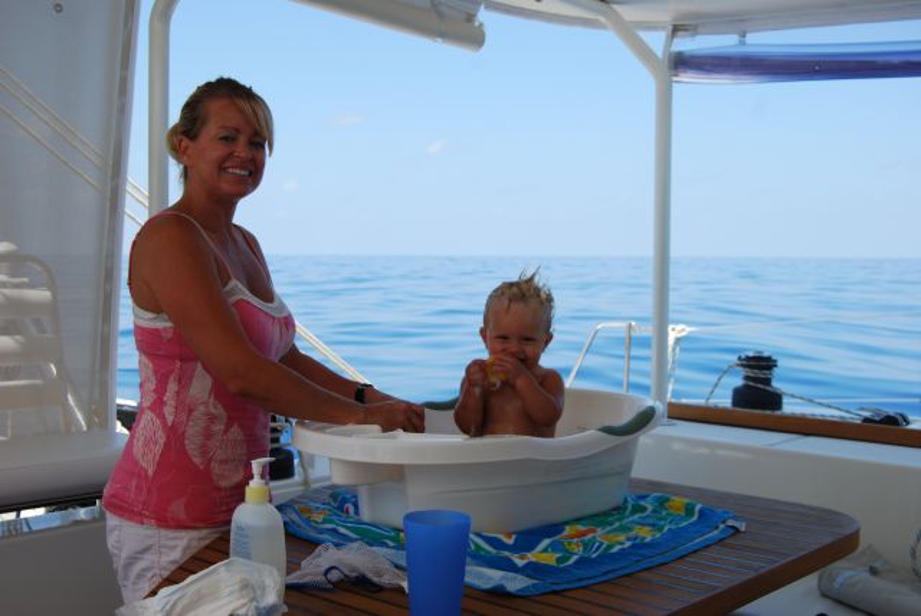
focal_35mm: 45
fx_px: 1152
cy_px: 308
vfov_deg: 29.9
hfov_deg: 43.6
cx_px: 460
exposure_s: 1/200
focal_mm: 30
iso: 100
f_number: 7.1
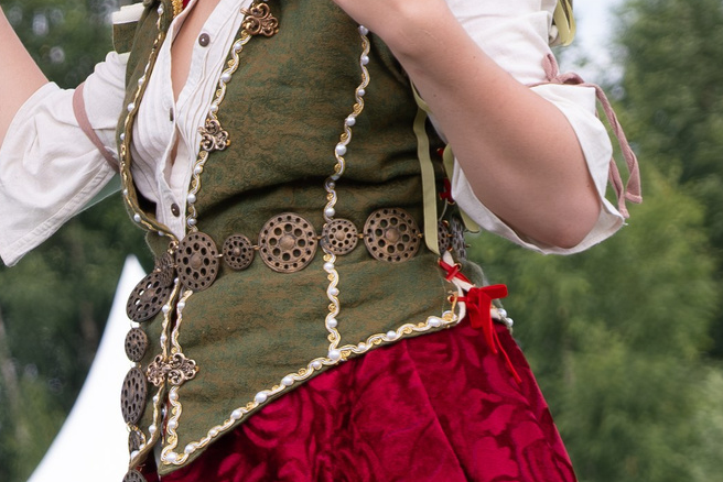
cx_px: -105
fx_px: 6268
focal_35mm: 312
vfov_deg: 4.4
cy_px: 342
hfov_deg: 6.6
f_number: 4
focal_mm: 53.3
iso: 250
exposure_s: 1/800
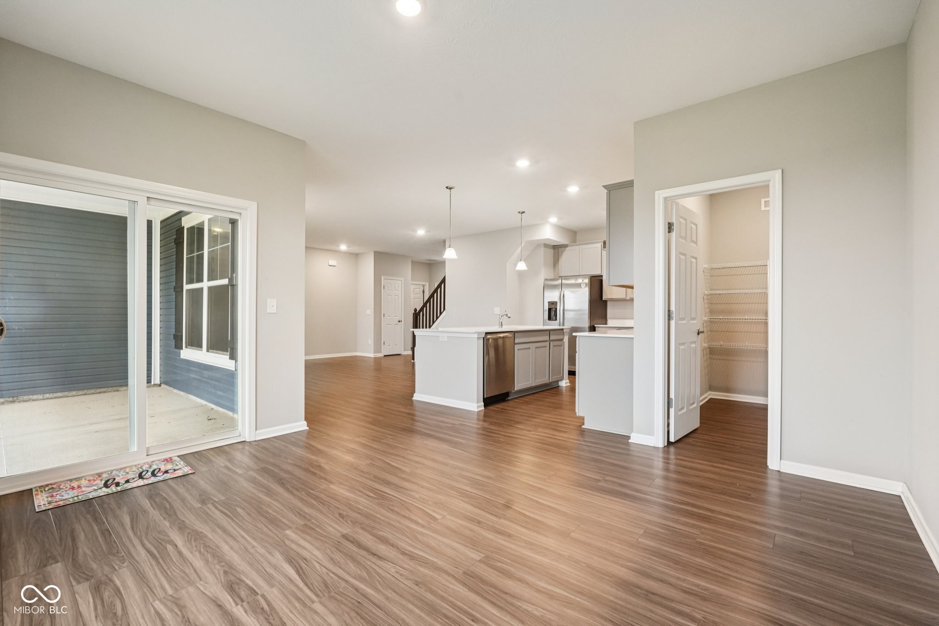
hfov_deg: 96.7
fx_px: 417
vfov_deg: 73.7
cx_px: 470
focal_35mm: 16
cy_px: 313
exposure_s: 1/30
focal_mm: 16
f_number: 8
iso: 1250
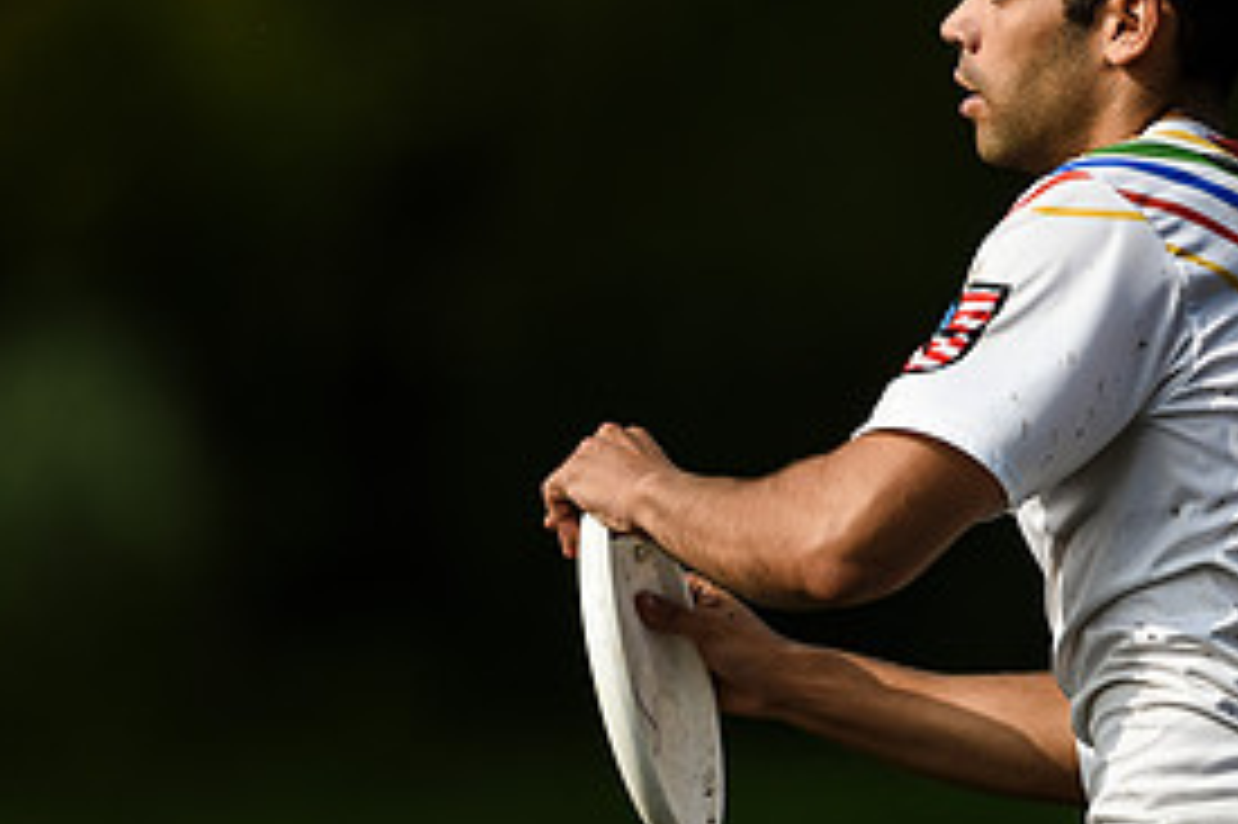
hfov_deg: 2.4
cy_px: 351
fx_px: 29006
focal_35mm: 844
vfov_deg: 1.6
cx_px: 923
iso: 200
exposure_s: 1/8000
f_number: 2.8
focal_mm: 400
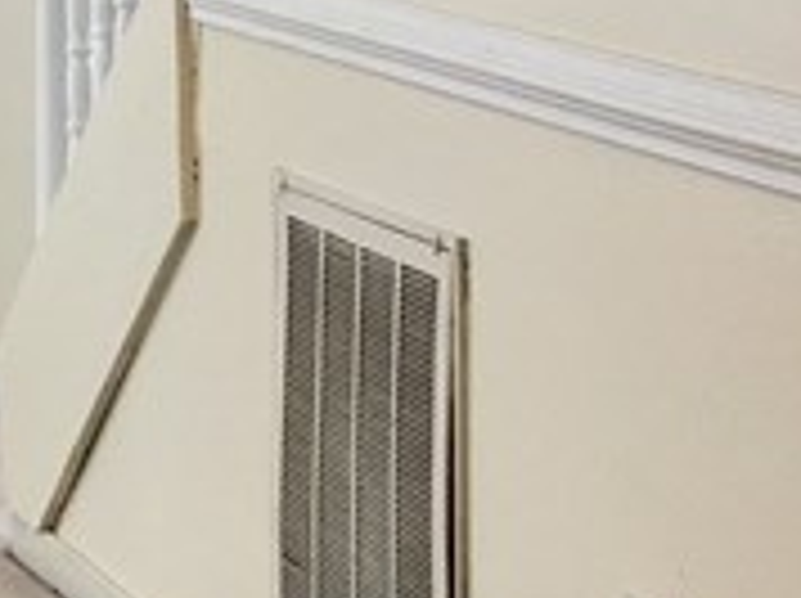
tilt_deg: -1.5
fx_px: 3859
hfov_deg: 9.7
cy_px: -130
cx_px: -1422
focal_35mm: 167
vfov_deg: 8.8
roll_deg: +1.0
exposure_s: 1/40
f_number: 2.2
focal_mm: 4.15
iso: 25
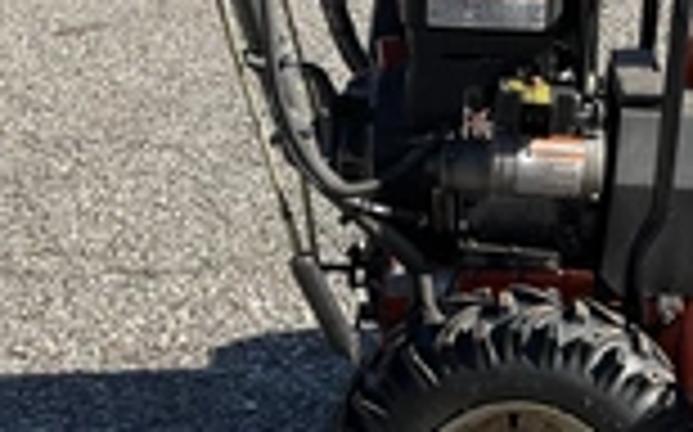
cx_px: 558
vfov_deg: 16.2
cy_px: 81
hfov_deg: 25.4
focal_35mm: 80
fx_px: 1510
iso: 25
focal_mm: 3
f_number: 1.8
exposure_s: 1/962
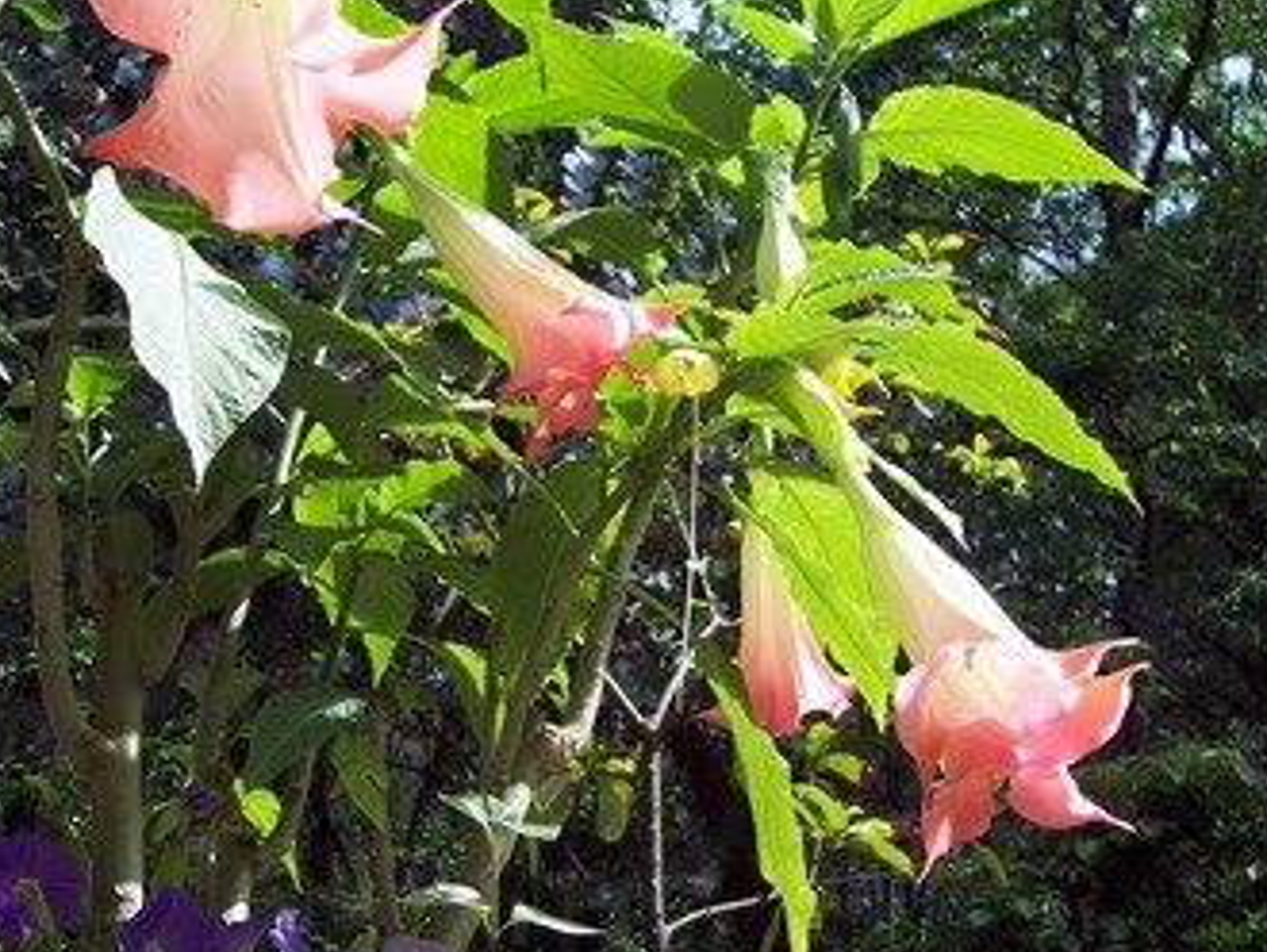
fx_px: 1905
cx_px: 614
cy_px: 434
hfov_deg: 36.8
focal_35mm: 52
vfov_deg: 28.1
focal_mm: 8
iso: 100
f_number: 3.4
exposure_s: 1/500
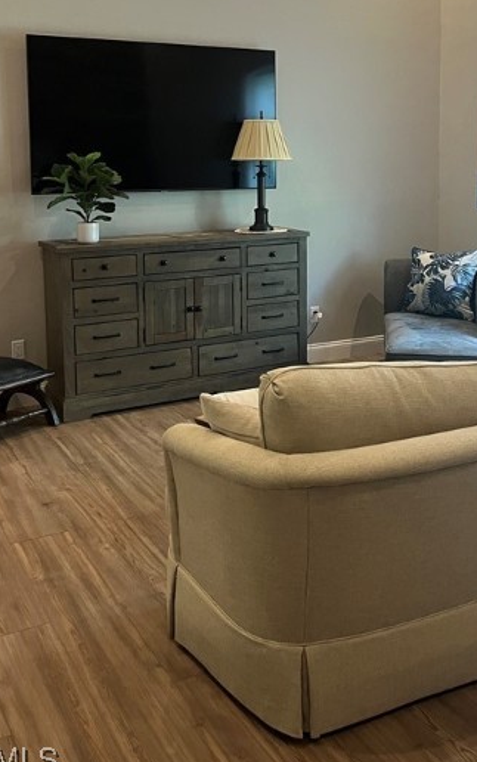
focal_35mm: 41
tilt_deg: -5.2
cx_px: 303
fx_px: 852
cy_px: 226
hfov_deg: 31.1
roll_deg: +0.5
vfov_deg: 47.0
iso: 320
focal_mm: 5.1
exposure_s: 1/60
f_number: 1.6
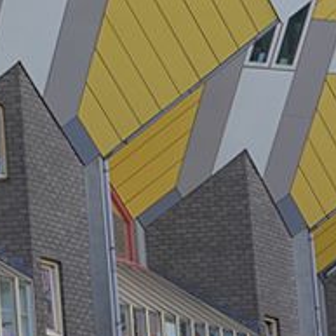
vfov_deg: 8.3
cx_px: -371
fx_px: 2317
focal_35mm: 211
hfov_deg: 7.9
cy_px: 240
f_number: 7.1
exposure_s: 1/100
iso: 100
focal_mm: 24
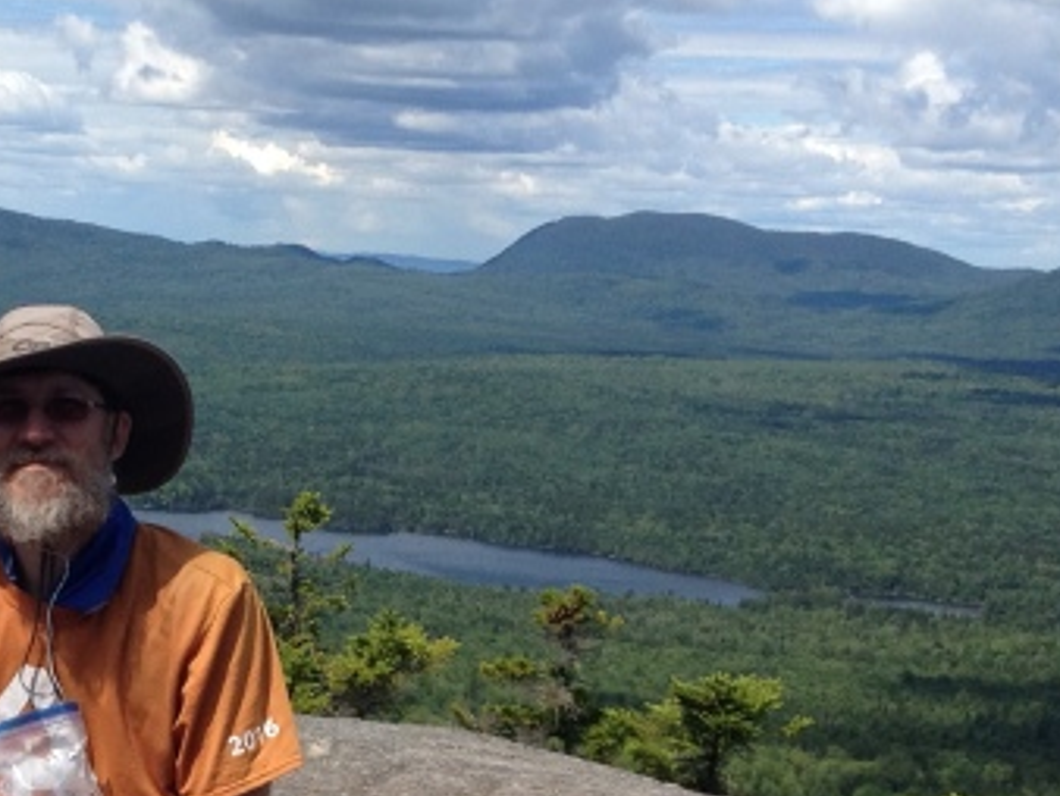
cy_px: 774
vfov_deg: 13.8
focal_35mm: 106
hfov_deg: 18.4
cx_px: 229
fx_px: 3248
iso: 50
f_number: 2.4
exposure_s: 1/1727
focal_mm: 4.28
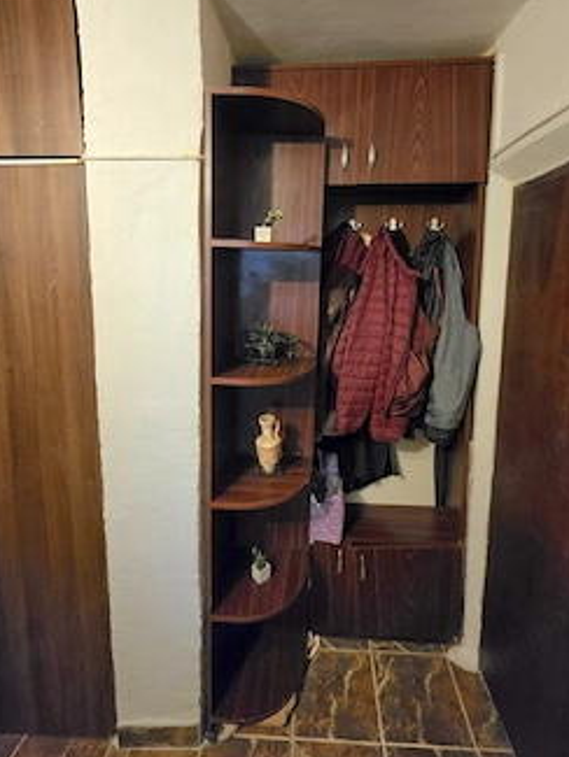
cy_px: 317
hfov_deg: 78.1
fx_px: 350
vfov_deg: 93.7
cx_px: 296
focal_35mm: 16
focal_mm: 2.2
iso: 1000
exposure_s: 1/33.4
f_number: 1.9
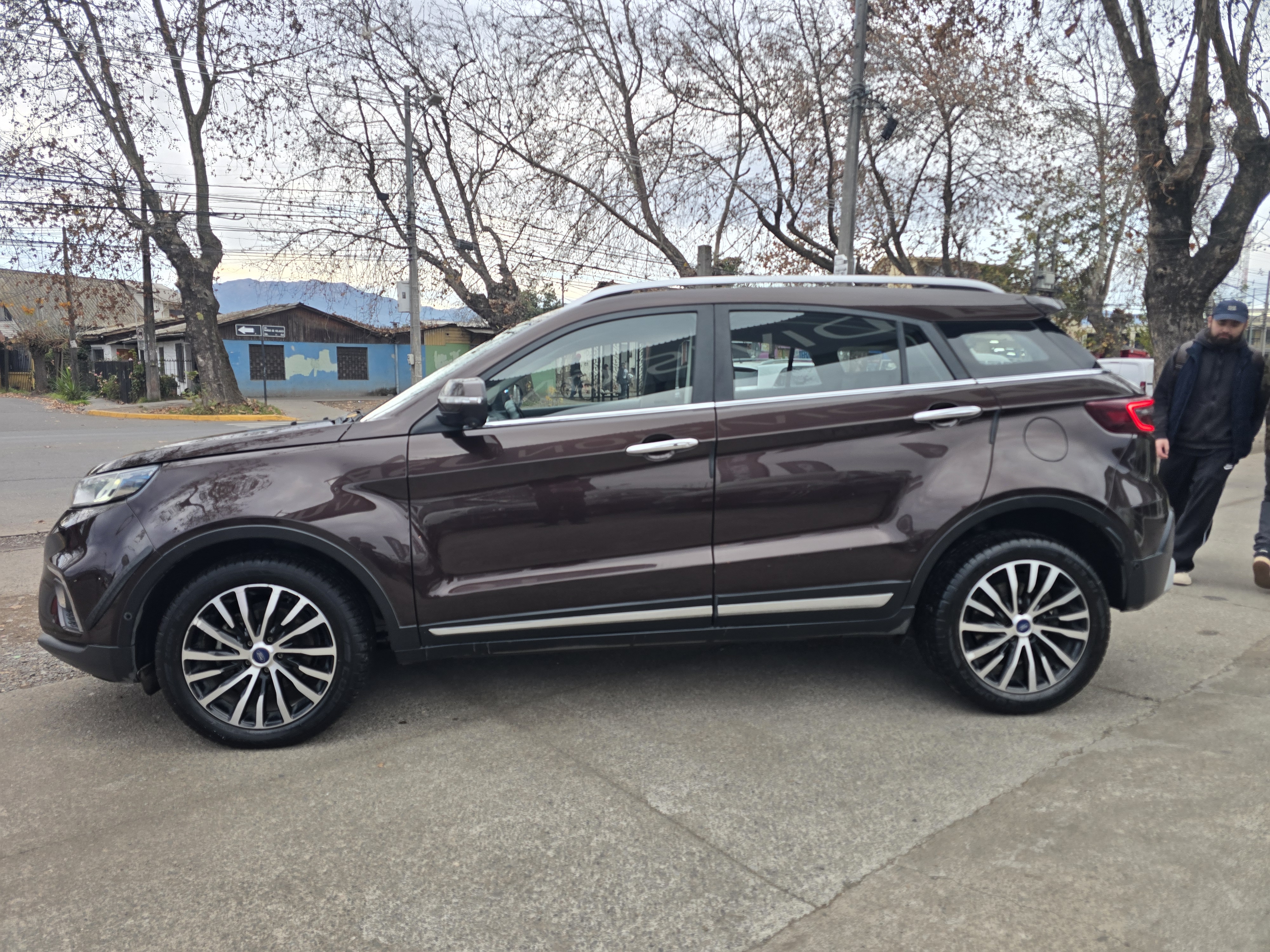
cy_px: 476
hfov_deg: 73.9
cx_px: 635
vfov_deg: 58.9
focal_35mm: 23
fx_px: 844
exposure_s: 1/180
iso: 64
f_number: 1.7
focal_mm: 6.3
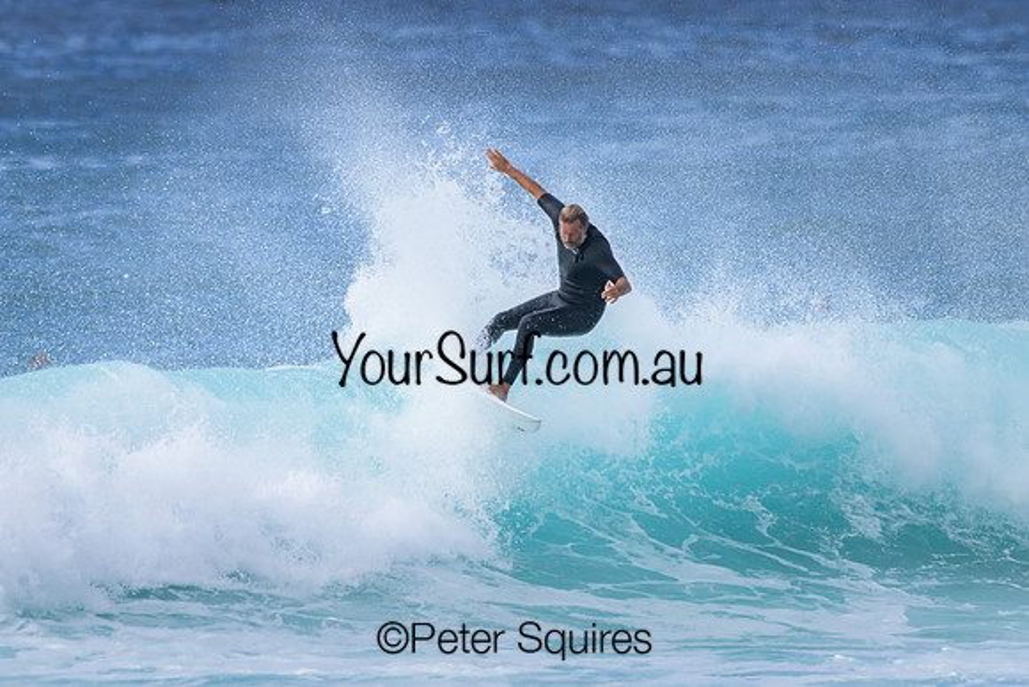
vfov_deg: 1.4
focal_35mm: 1000
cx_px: 514
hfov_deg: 2.1
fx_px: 28589
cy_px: 344
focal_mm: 1000
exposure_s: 1/2000
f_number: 11
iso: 800
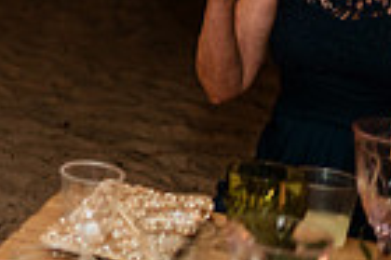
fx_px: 1573
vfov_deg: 9.1
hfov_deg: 12.4
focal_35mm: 145
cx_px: -399
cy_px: -155
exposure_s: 1/200
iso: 500
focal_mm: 35
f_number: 2
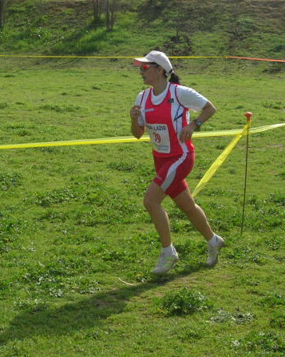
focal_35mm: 85
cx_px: 106
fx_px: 897
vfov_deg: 22.5
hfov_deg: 18.0
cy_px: 153
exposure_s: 1/1131
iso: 200
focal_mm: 7.8
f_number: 4.8
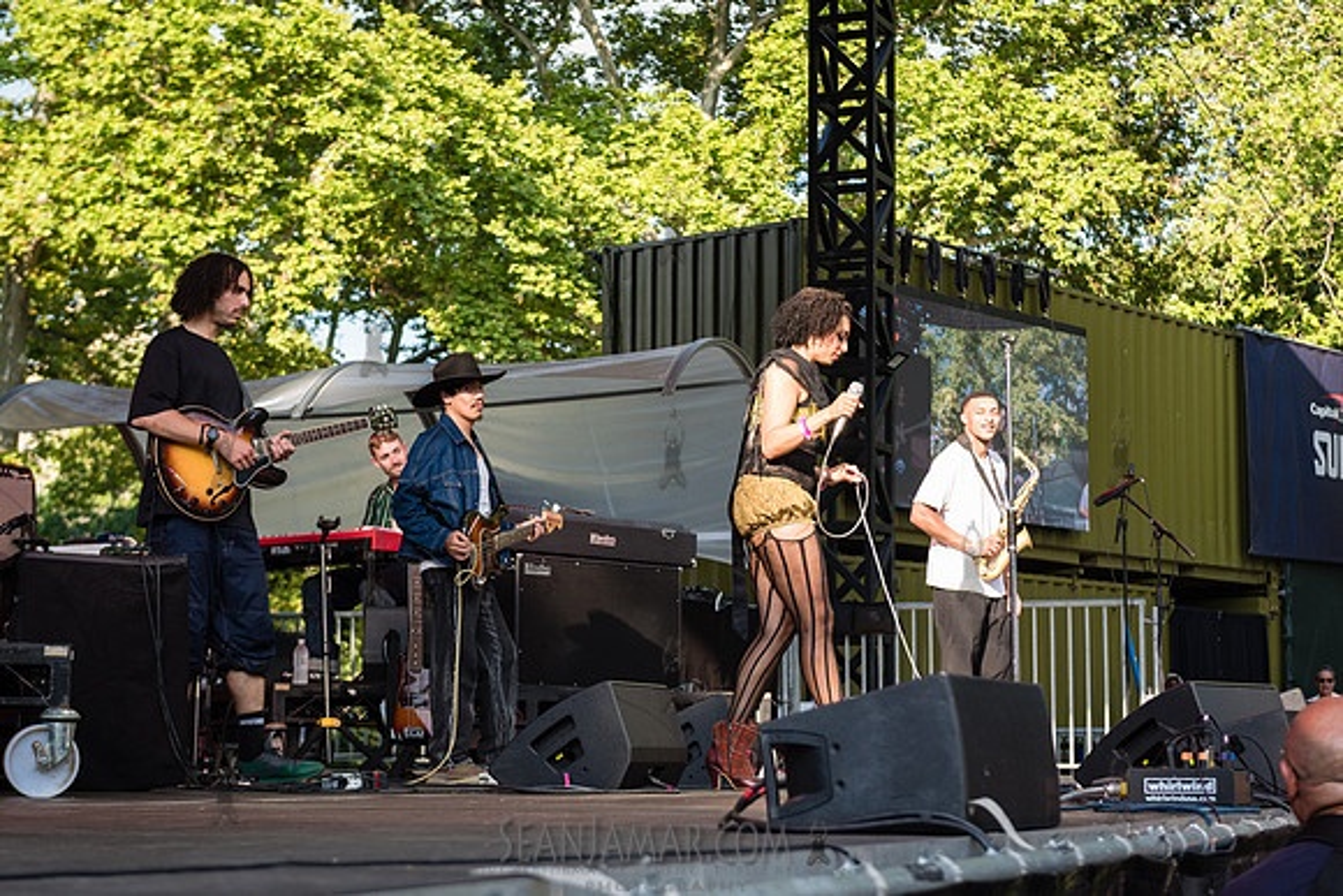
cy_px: 448
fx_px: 2681
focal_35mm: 72
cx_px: 672
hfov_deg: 28.1
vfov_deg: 19.0
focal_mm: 70
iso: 800
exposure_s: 1/1000
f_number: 4.5
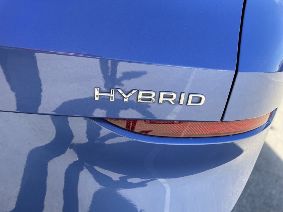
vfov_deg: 53.1
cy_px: 106
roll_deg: -6.1
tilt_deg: -27.1
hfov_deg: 67.3
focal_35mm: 26
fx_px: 213
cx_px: 142
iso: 50
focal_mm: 4.2
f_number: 1.6
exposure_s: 1/647
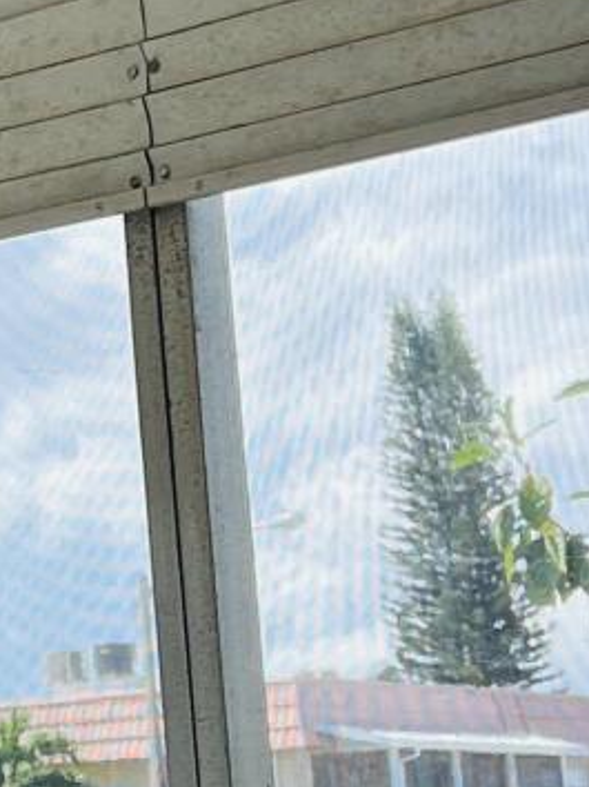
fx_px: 3339
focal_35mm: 147
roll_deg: +3.7
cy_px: 242
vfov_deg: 13.4
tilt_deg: +13.6
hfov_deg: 9.4
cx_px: -616
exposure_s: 1/1048
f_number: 1.5
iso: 50
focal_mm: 5.7
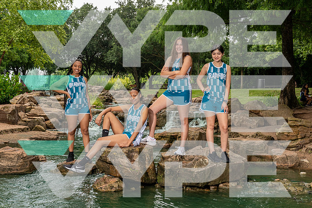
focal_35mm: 48
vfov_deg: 28.1
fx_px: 416
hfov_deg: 41.1
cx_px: 156
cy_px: 104
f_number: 8
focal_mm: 48
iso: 250
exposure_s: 1/250
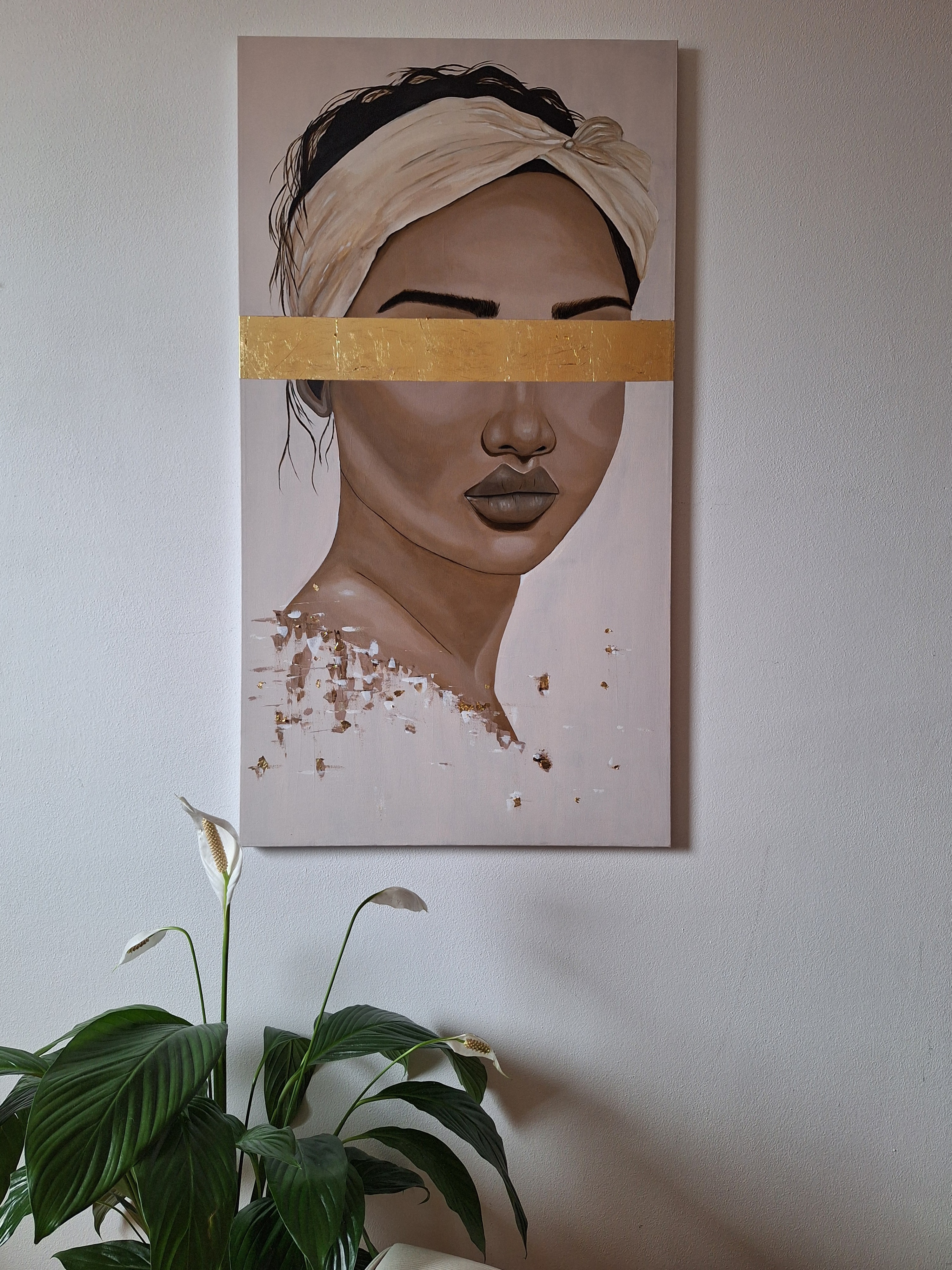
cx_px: 476
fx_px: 843
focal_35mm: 23
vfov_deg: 73.9
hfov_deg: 58.9
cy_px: 635
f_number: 1.8
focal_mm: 5.54
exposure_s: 1/50
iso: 200
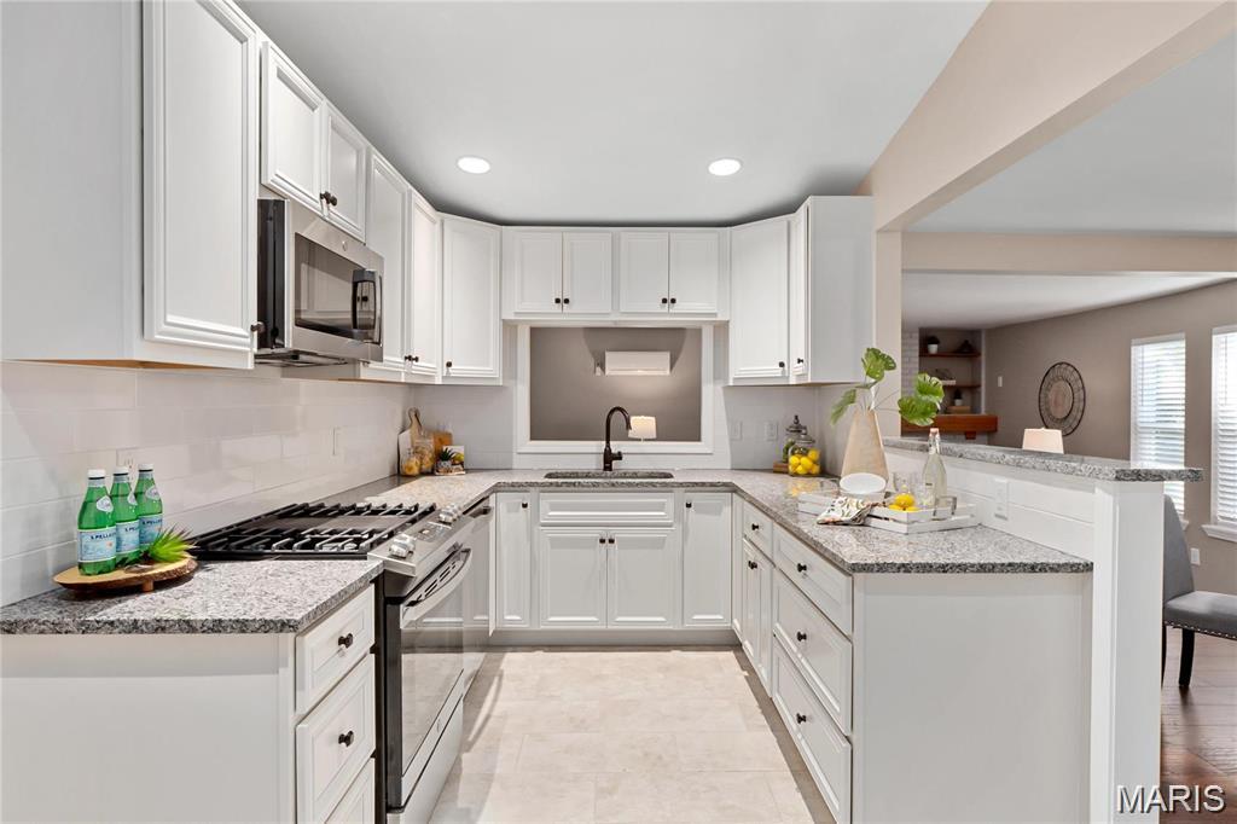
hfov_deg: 84.0
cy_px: 412
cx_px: 618
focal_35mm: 20
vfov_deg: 61.9
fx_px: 687
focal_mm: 10
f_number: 9
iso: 640
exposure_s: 1/6
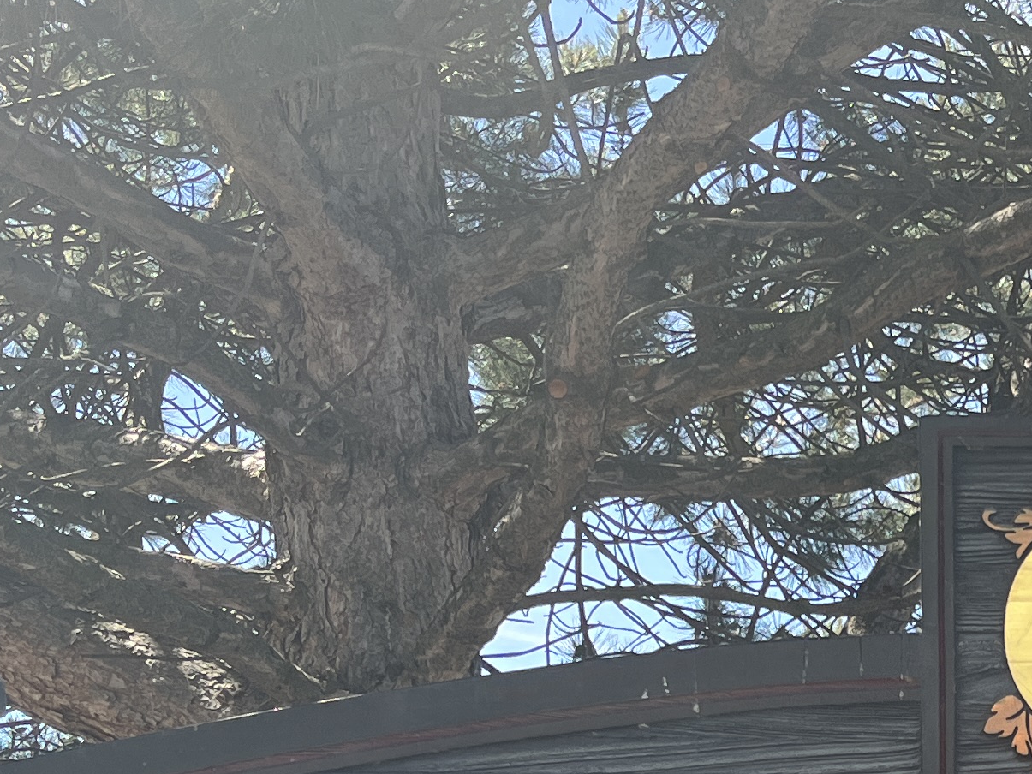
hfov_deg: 21.1
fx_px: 2594
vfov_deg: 15.6
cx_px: 1198
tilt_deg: +1.9
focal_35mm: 87
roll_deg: +1.2
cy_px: 1155
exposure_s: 1/657
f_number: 1.6
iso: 50
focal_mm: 5.1
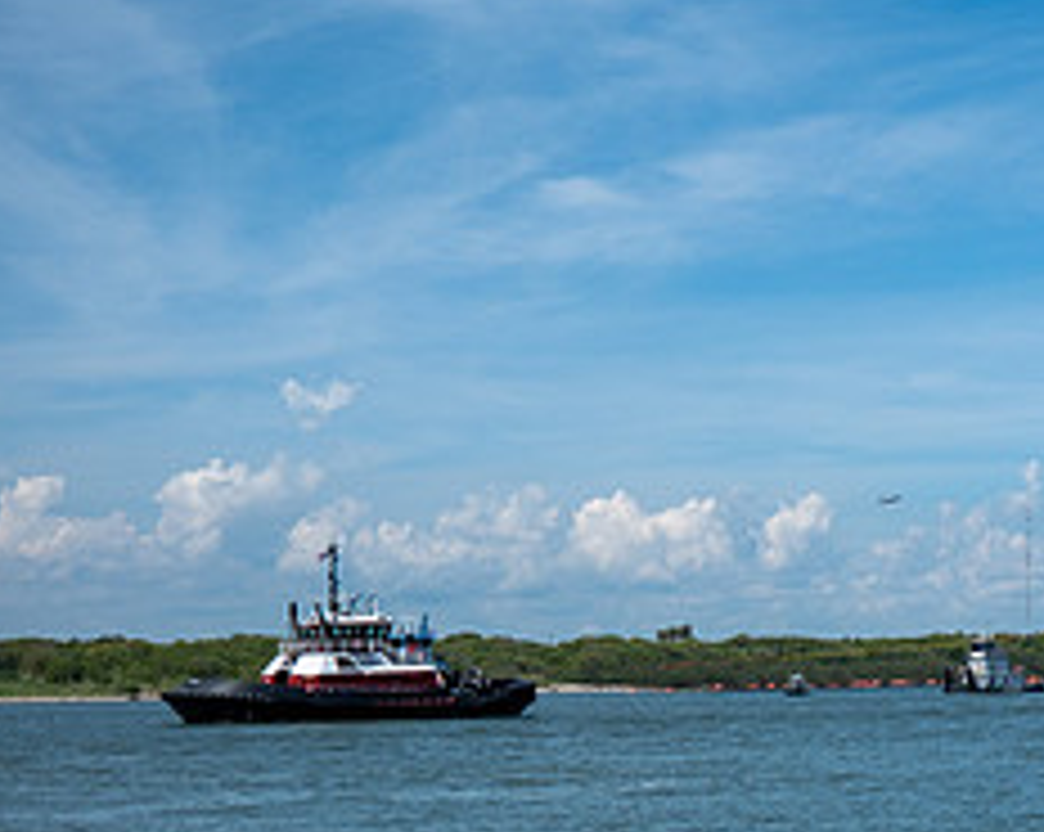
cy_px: 668
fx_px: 2685
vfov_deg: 17.5
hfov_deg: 20.9
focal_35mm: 87
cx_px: 1143
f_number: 4
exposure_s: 1/2500
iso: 160
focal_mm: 24.7
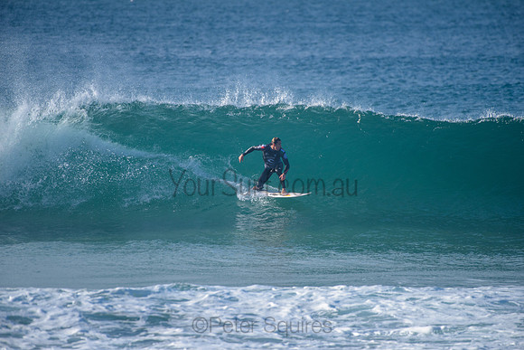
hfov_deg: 4.0
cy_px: 175
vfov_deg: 2.7
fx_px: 7495
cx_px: 262
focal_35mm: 515
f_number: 5.6
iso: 360
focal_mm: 500
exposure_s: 1/2000
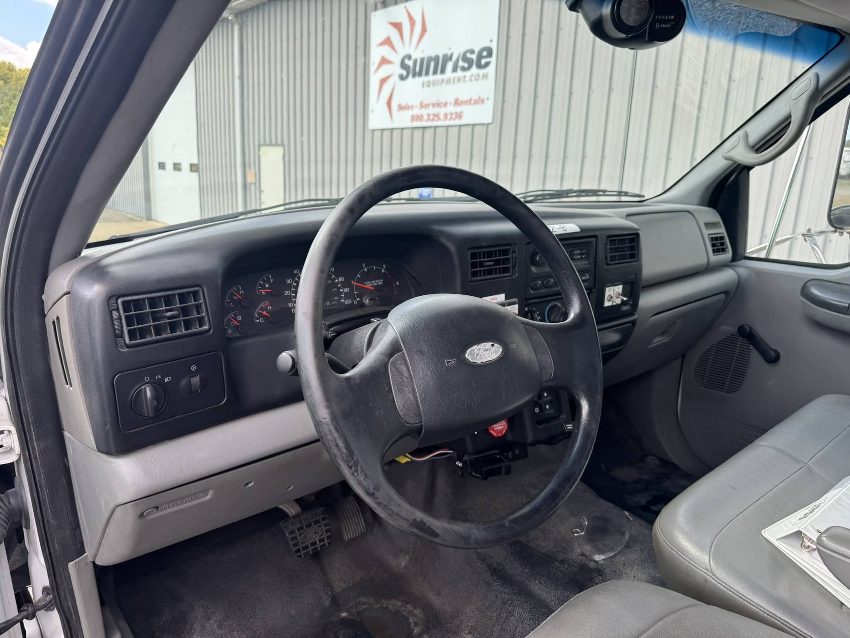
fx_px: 589
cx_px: 425
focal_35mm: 24
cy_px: 319
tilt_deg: -14.4
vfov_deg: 56.8
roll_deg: -3.2
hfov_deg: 71.6
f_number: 1.78
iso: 80
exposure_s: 1/506
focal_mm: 6.76
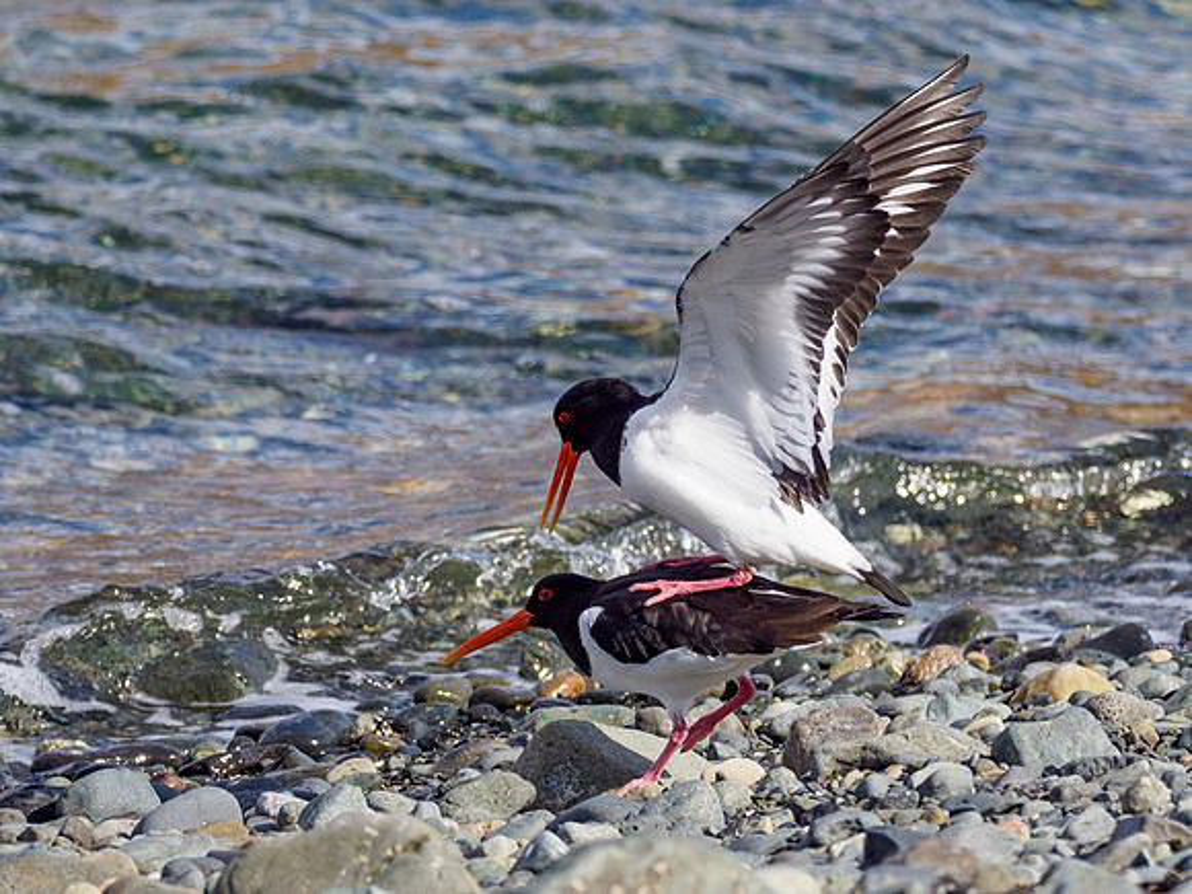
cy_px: 515
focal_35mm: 873
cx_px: 726
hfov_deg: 2.3
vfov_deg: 1.7
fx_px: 30069
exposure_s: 1/2000
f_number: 4
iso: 250
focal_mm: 300
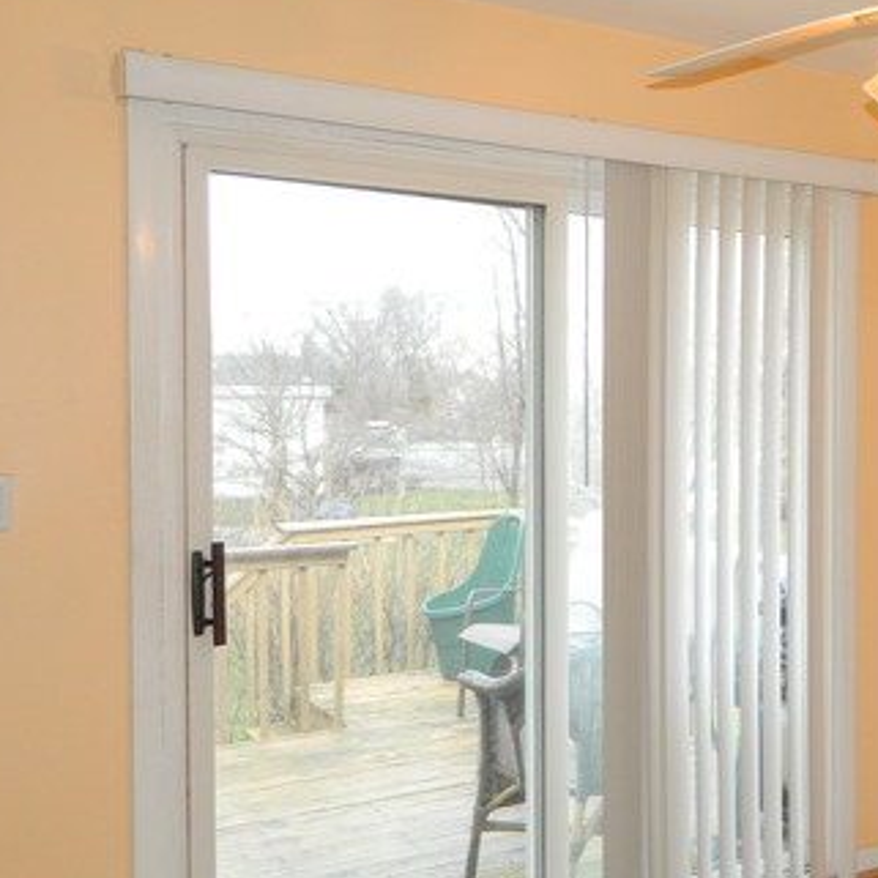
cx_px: 851
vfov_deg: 38.3
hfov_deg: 35.2
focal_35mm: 44
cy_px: 443
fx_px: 1263
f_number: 3.1
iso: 80
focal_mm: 4.5
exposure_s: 1/30
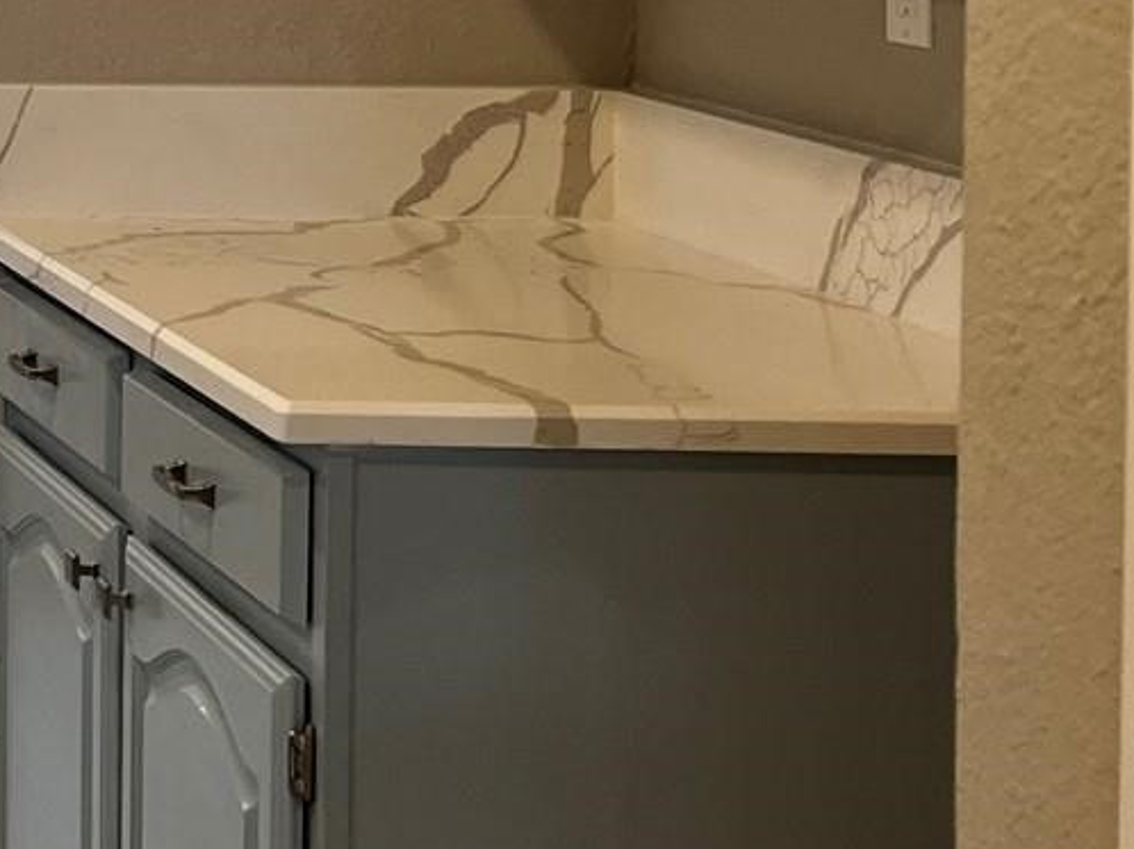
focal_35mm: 107
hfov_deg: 14.9
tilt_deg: -2.1
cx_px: -1145
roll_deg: +0.6
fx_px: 3504
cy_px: -182
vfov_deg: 13.4
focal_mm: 5.7
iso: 64
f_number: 1.5
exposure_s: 1/60
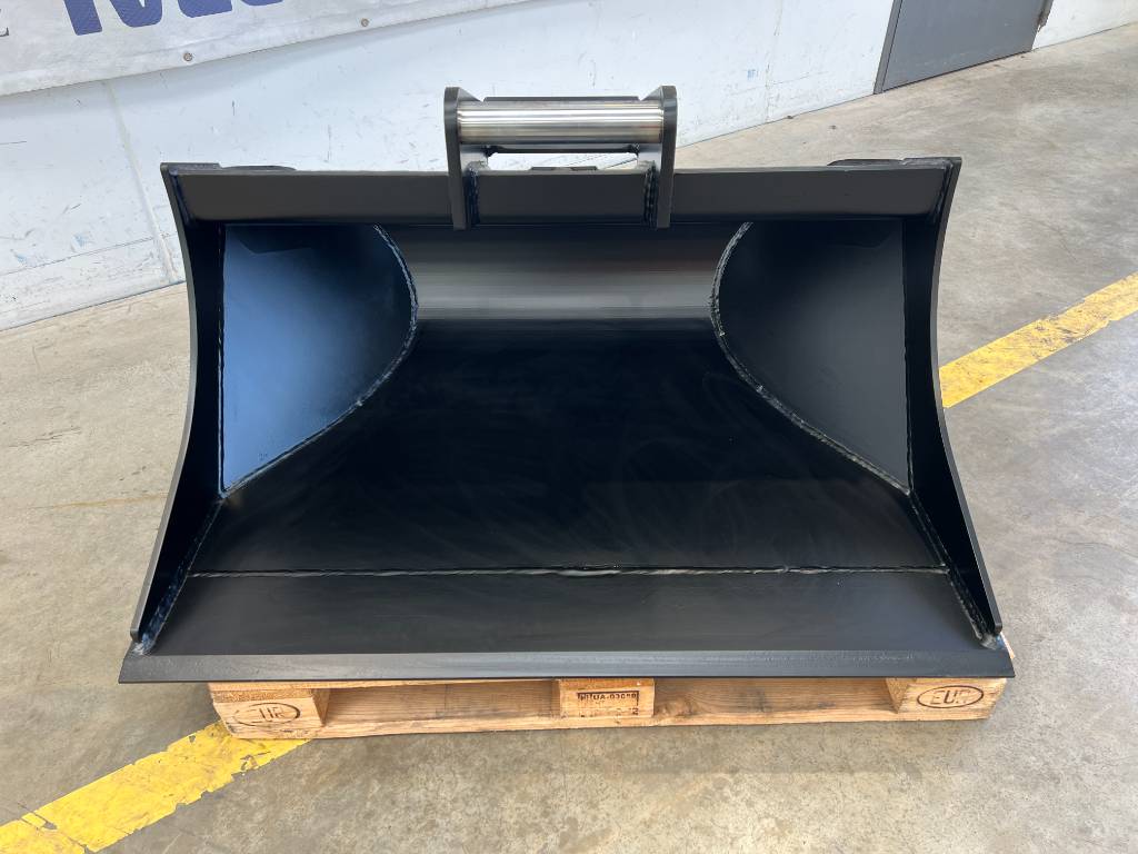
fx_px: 855
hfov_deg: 67.3
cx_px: 569
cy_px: 427
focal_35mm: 26
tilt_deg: -39.6
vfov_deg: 53.1
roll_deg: +0.5
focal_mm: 5.7
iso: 40
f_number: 1.5
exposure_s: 1/121
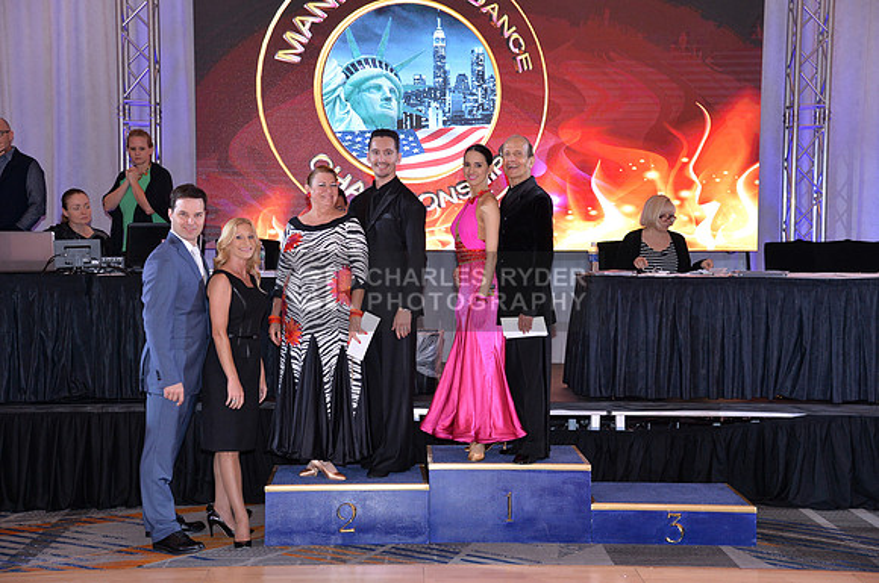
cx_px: 440
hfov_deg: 34.5
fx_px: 1414
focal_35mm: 58
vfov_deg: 23.3
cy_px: 292
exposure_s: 1/250
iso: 1600
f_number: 5
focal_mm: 58
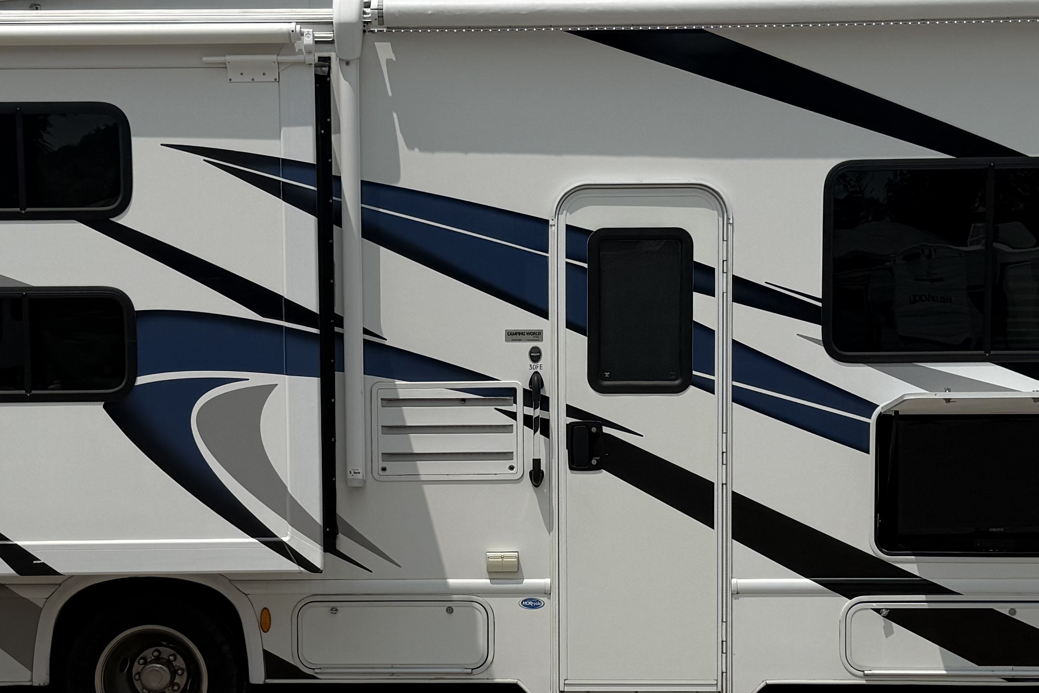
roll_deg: -0.3
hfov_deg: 30.1
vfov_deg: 20.2
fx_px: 1934
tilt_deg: -3.2
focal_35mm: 67
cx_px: 474
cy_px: 469
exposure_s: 1/14286
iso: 80
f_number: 1.78
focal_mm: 6.76
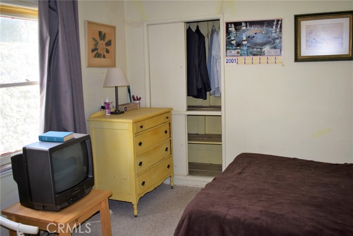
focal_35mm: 34
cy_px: 118
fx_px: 338
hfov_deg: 55.1
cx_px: 176
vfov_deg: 38.4
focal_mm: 23
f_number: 3.8
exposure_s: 1/30
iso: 200
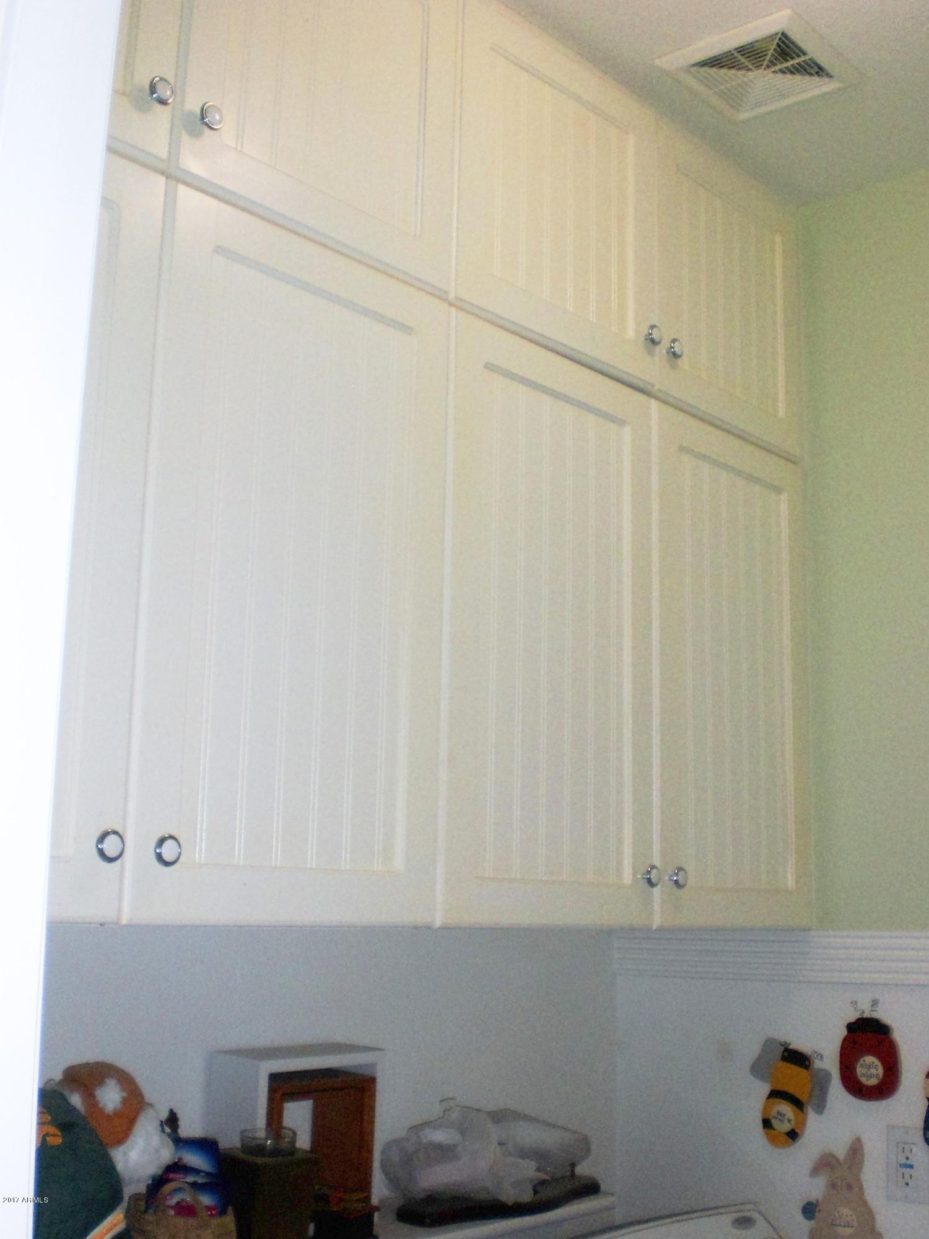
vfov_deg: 49.0
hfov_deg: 37.7
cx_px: 464
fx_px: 1360
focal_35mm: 38
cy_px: 620
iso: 200
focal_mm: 6.3
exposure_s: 1/60
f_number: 3.1
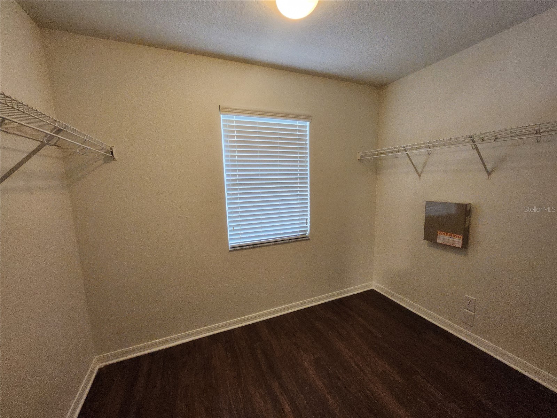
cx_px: 278
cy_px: 209
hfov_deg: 106.2
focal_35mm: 13
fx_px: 209
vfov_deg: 89.9
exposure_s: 1/60
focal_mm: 1.74
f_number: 2.2
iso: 400
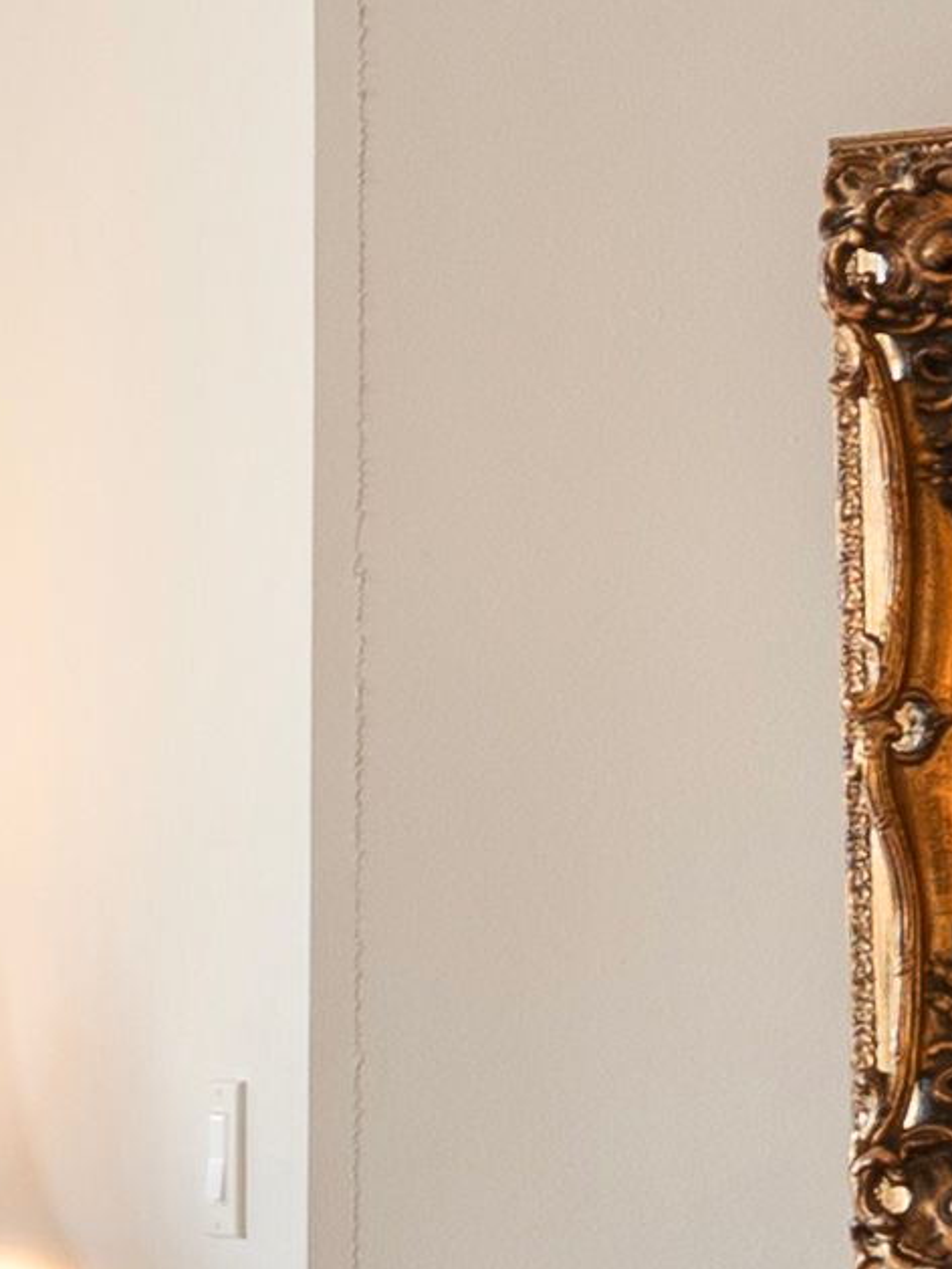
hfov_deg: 6.0
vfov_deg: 10.8
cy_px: 932
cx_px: -3550
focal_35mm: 182
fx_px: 6671
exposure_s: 1/2
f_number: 8
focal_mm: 17
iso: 200
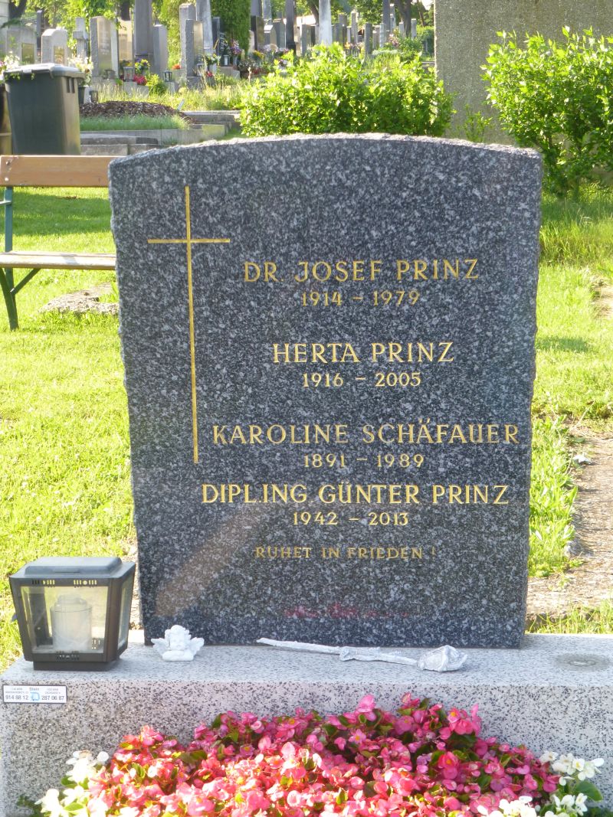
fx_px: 2007
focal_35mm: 85
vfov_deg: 23.0
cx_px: 306
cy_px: 408
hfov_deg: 17.4
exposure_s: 1/60
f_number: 5.2
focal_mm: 15.1
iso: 100
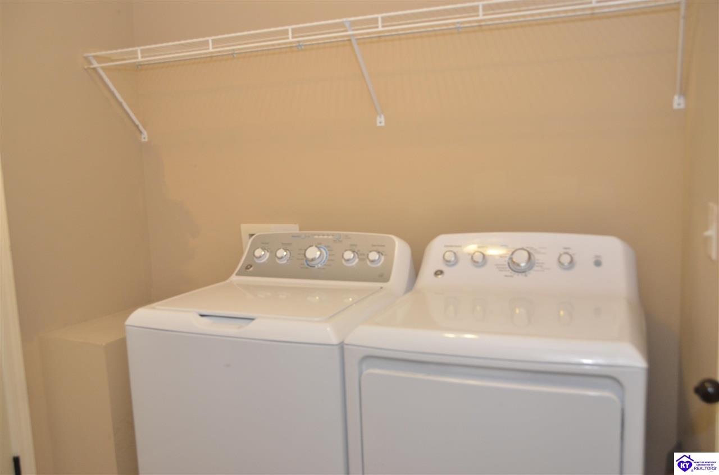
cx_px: 360
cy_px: 238
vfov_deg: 43.4
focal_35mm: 30
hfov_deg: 62.0
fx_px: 598
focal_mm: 20
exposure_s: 1/60
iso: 800
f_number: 4
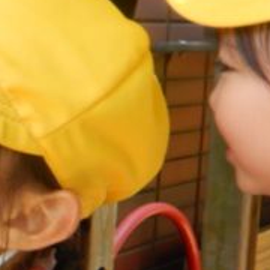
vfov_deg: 17.5
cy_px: 188
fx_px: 874
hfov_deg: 15.3
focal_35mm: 99
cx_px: -212
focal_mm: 4.3
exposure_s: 1/125
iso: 125
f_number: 2.8
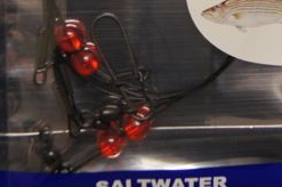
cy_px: -30
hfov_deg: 19.1
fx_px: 829
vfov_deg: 12.6
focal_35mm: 106
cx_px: 237
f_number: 4
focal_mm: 26
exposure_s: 1/40
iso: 400
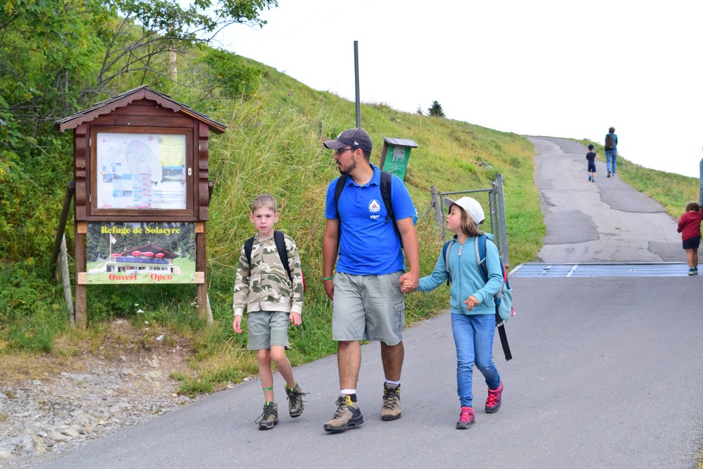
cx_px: 352
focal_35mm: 72
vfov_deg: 18.9
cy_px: 234
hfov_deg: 28.1
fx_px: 1406
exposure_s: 1/640
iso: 800
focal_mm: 48
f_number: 10
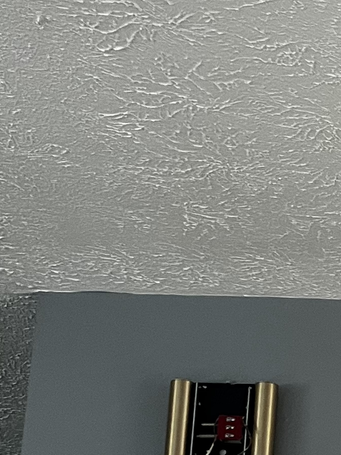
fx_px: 1537
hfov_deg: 11.5
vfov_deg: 16.1
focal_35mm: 117
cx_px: 658
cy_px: 550
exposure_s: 1/60
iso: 250
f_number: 1.6
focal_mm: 5.1
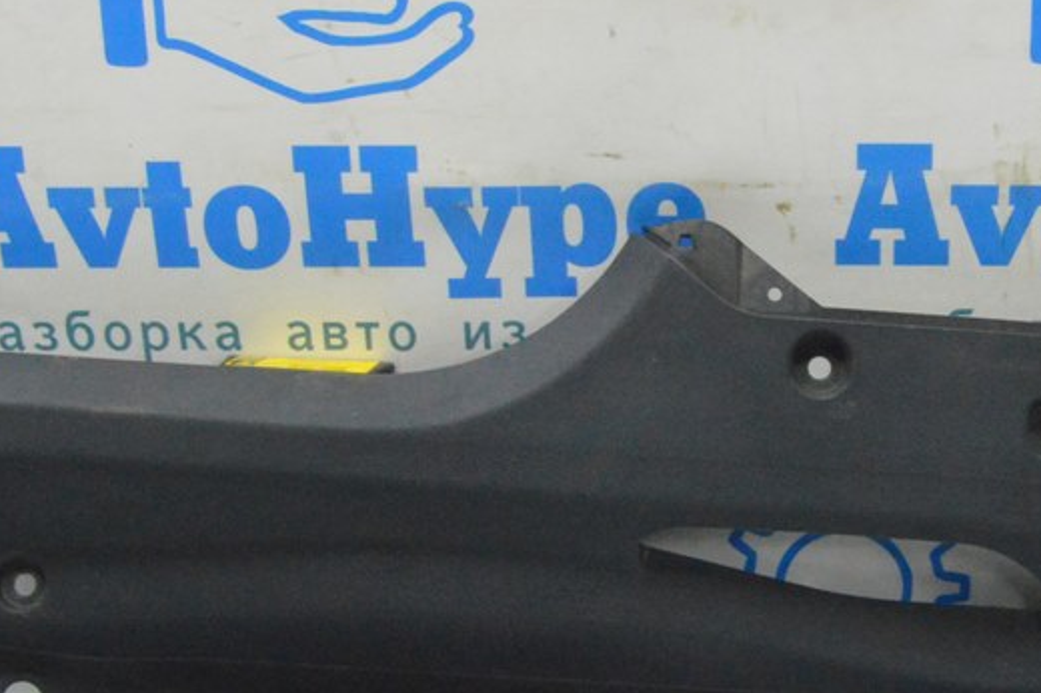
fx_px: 1878
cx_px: 799
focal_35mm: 65
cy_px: 384
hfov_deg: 30.4
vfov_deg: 20.9
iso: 6400
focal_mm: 22
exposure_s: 1/15
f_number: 20
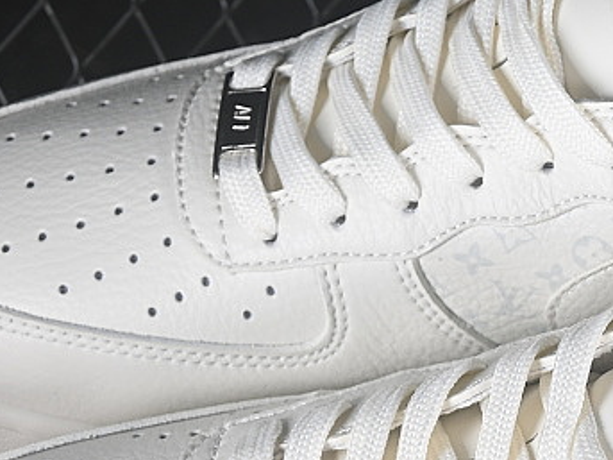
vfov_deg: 6.5
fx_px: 4018
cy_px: 413
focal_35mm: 227
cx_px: 556
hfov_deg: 8.7
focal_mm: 50
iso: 160
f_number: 7.1
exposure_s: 1/80
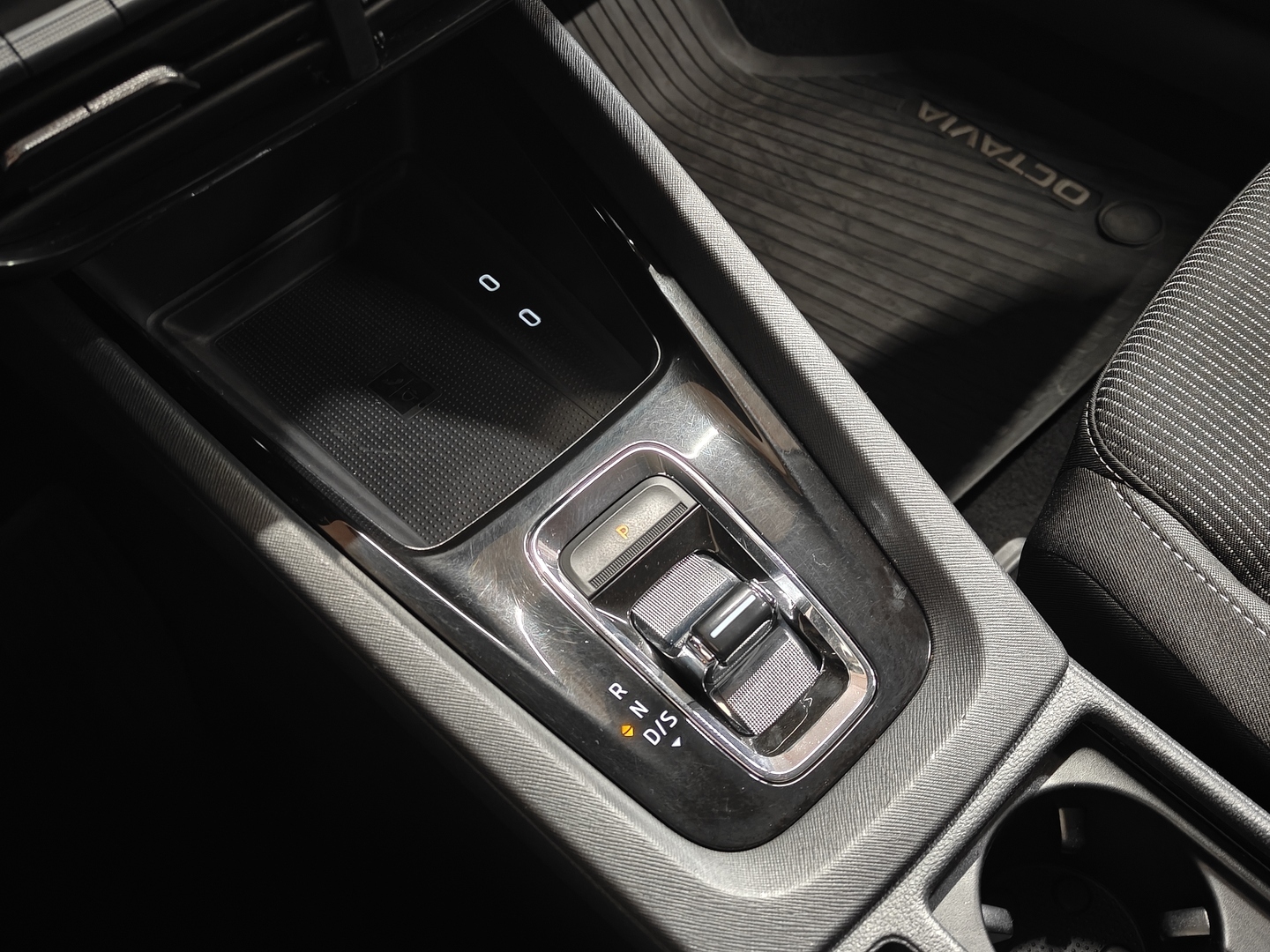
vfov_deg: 46.8
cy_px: 476
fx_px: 1101
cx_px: 635
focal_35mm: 30
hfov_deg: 60.0
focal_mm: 5.59
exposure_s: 1/24
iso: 1250
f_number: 1.8
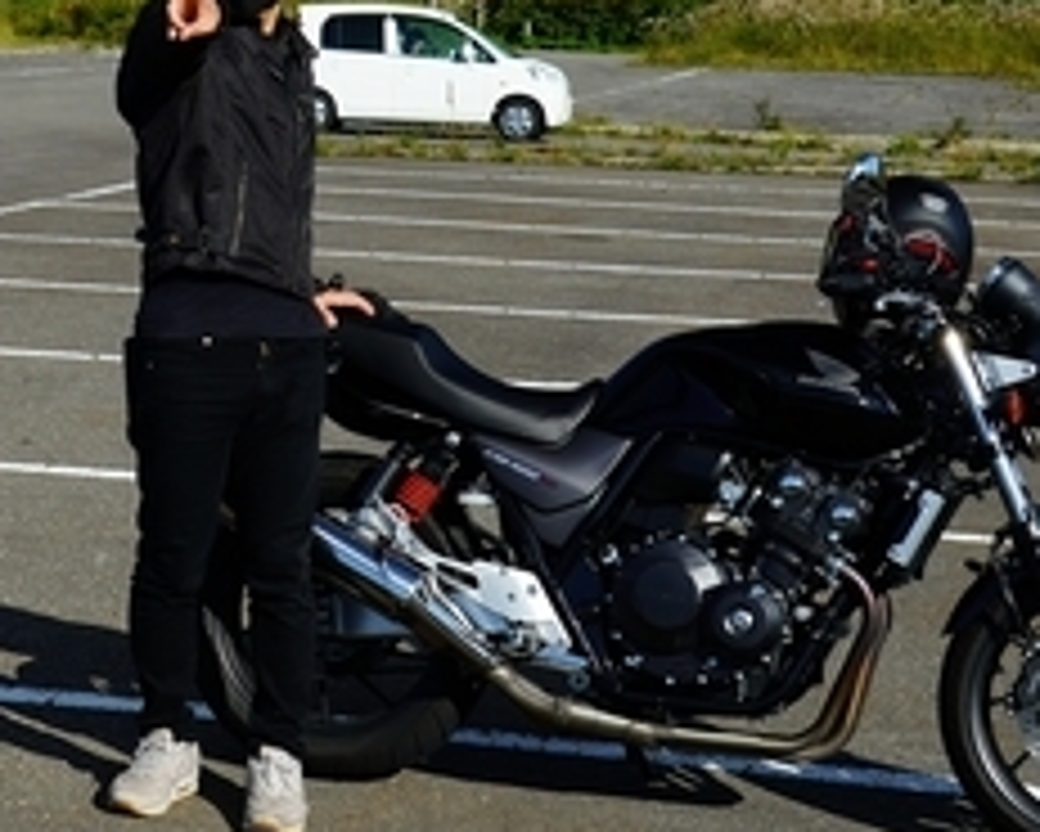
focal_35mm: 104
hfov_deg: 18.2
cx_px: 135
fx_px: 3202
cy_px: -16
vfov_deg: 14.6
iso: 100
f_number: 8
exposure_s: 1/160
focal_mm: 32
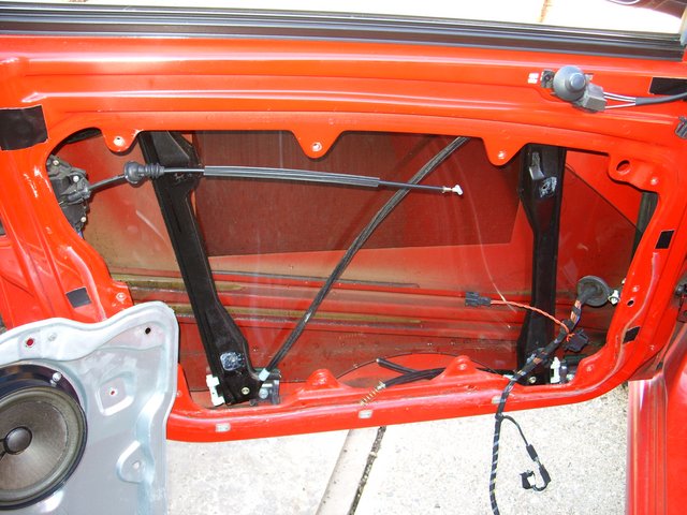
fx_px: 754
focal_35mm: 38
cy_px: 258
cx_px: 344
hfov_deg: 49.0
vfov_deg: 37.7
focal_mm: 7.8
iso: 100
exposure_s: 1/30
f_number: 2.8
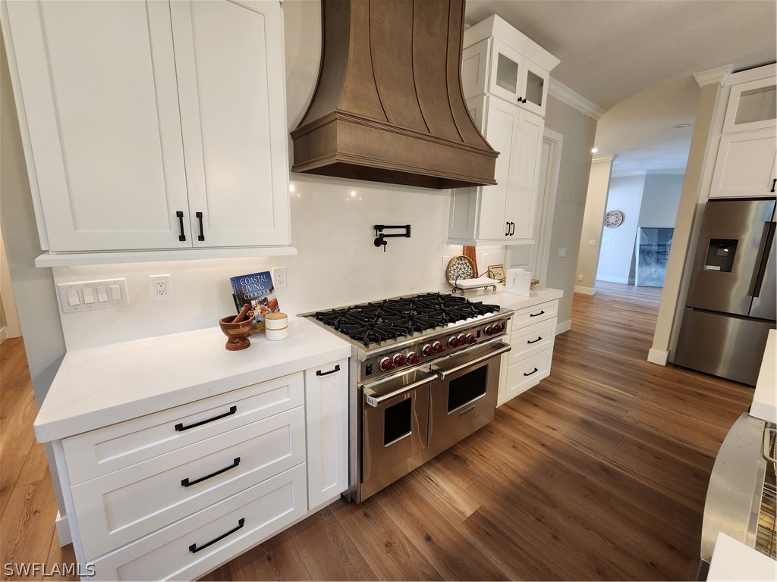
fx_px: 292
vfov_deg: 89.9
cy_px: 291
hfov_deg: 106.2
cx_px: 388
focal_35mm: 13
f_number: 2.2
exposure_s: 1/60
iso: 160
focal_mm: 2.2
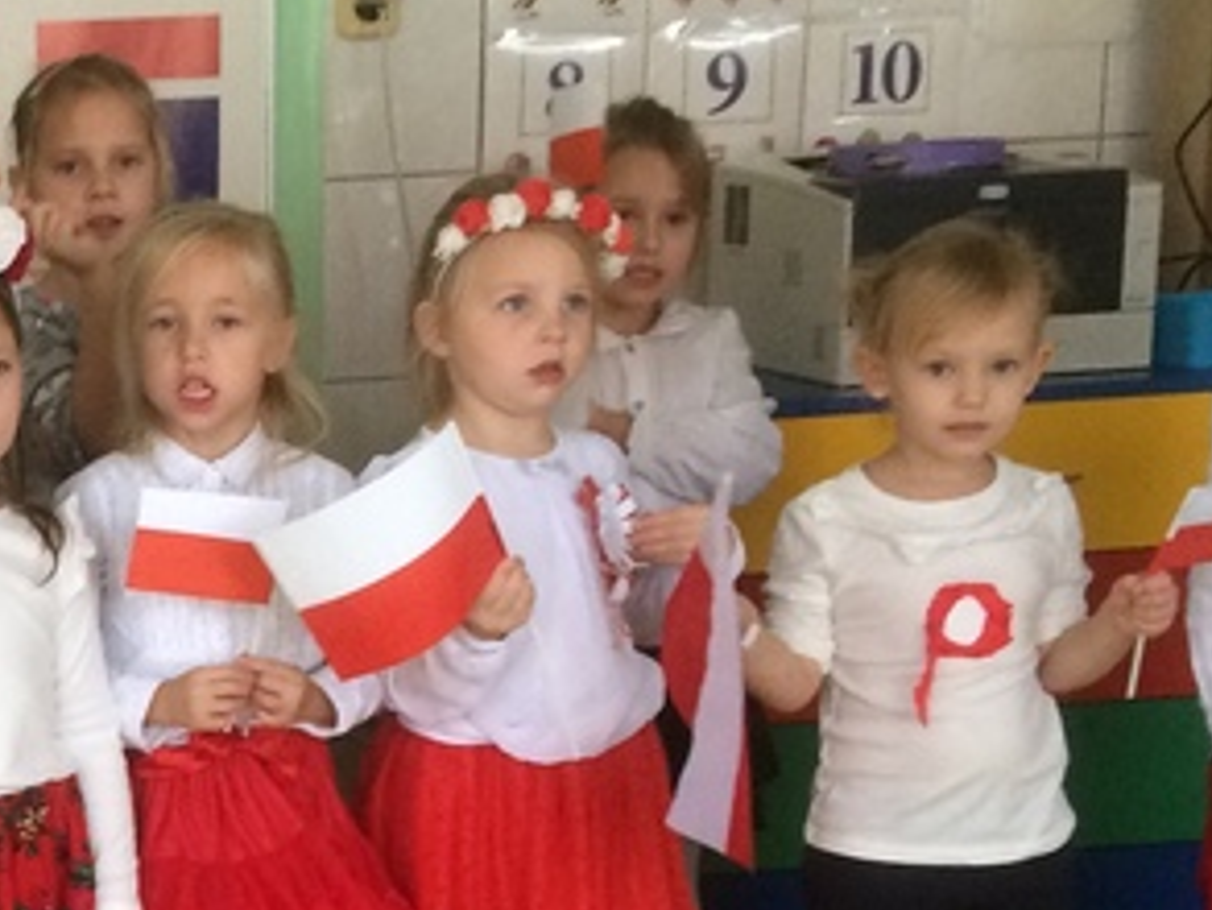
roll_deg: +2.1
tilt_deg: -14.6
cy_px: 796
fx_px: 3117
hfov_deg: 20.6
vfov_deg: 16.4
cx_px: -244
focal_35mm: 89
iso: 160
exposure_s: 1/33
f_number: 2.2
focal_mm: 4.15
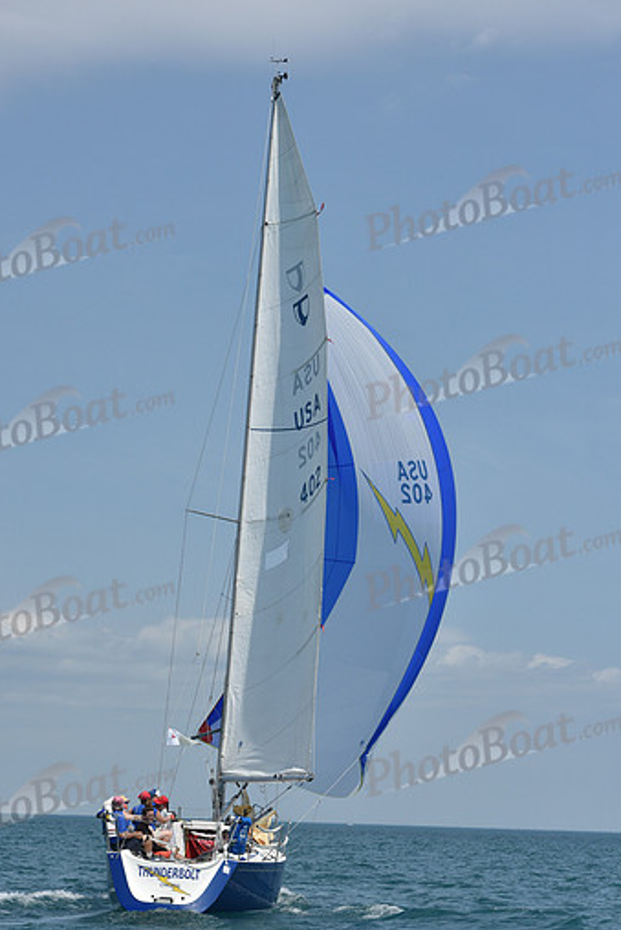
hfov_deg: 14.1
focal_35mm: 97
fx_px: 2508
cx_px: 270
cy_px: 494
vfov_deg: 21.0
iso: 250
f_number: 9
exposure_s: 1/1250
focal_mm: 85
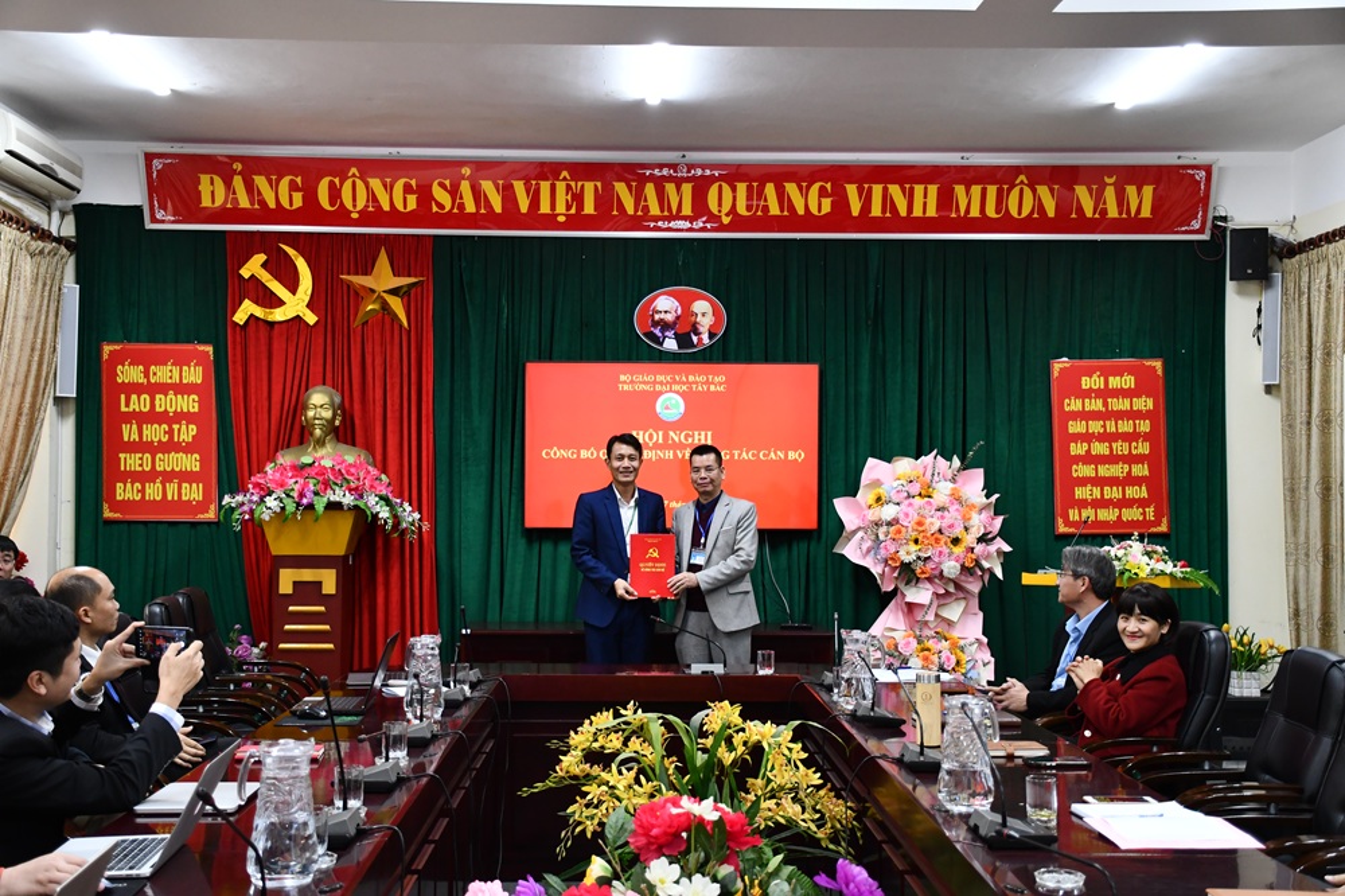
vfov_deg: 33.4
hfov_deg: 48.5
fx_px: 1494
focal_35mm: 40
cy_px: 448
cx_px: 672
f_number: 4
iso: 1800
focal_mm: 27
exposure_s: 1/125
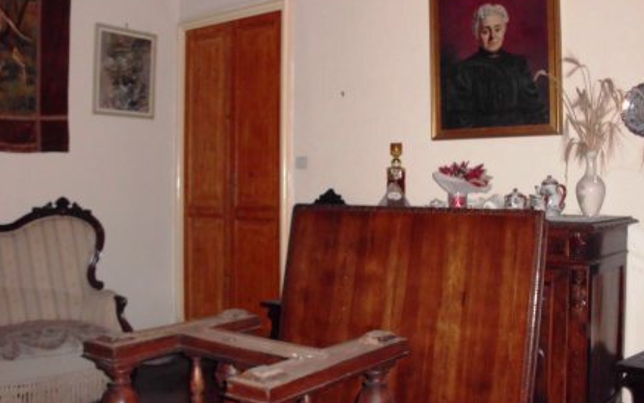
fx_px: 685
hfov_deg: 50.4
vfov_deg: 32.8
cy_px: 182
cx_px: 319
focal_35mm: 39
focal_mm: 6.3
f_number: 2.9
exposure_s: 1/60
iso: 400
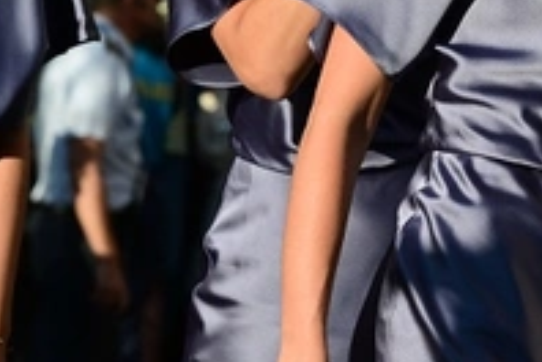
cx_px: 739
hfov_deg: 4.5
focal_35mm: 460
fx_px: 6925
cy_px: 73
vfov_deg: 3.0
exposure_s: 1/800
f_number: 9
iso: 500
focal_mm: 140
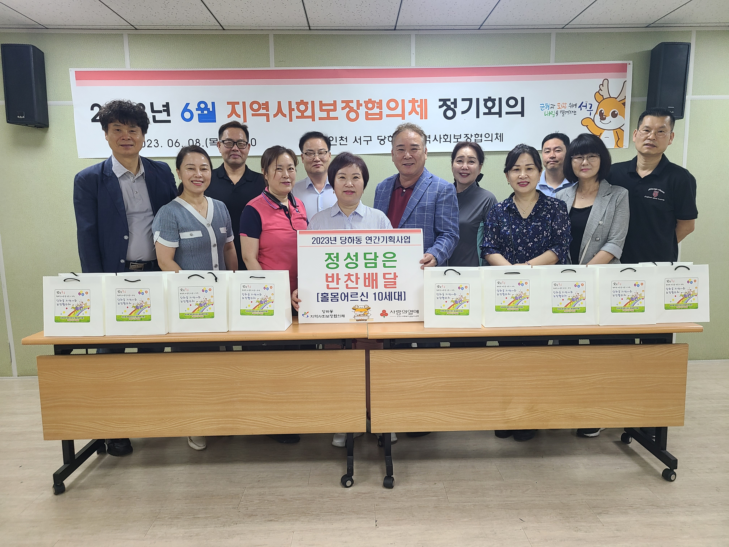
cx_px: 364
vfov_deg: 53.1
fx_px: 548
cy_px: 274
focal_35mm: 26
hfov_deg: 67.3
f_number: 1.8
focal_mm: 5.4
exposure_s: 1/60
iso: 80
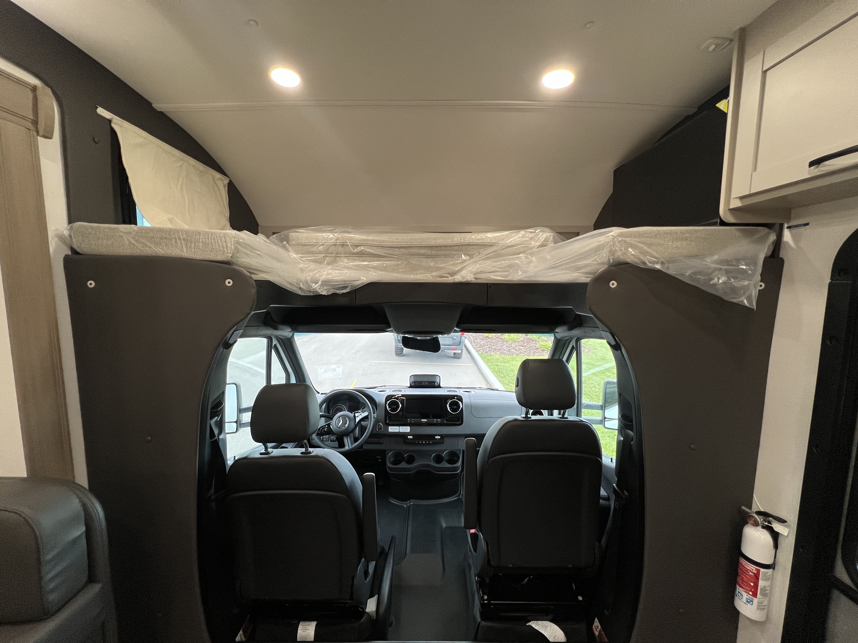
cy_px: 322
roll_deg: -0.7
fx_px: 322
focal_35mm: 13
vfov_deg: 89.9
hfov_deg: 106.2
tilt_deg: -9.3
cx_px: 429
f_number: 1.8
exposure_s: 1/99
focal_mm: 1.57
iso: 200
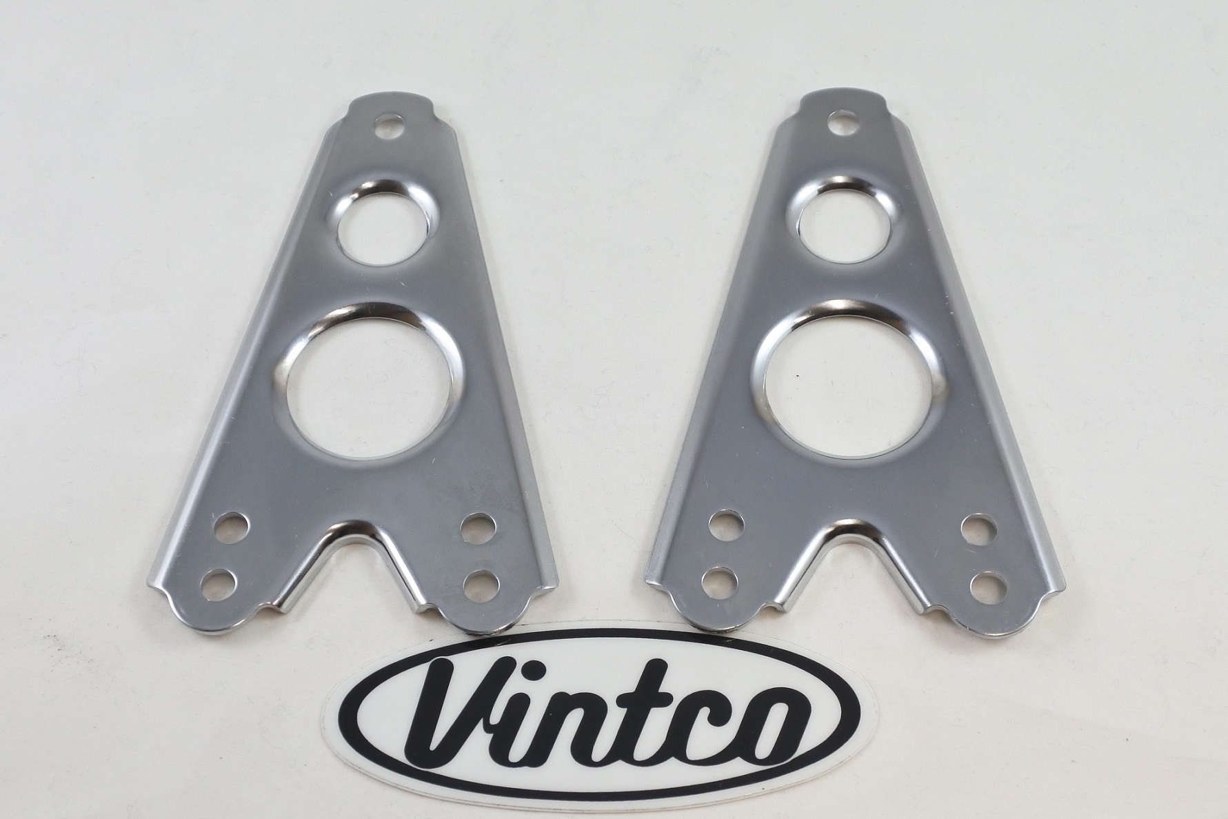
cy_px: 410
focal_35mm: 39
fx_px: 1330
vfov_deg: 34.2
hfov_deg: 49.5
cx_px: 614
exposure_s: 1/160
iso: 400
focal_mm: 14.7
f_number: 4.2
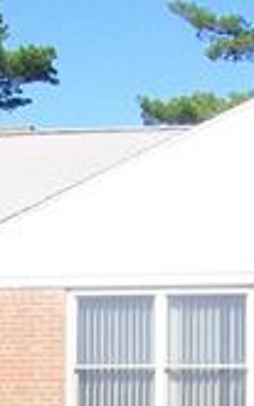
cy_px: 472
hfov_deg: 8.8
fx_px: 1641
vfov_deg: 13.8
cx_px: 22
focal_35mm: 148
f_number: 4.8
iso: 64
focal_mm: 6
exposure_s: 1/800
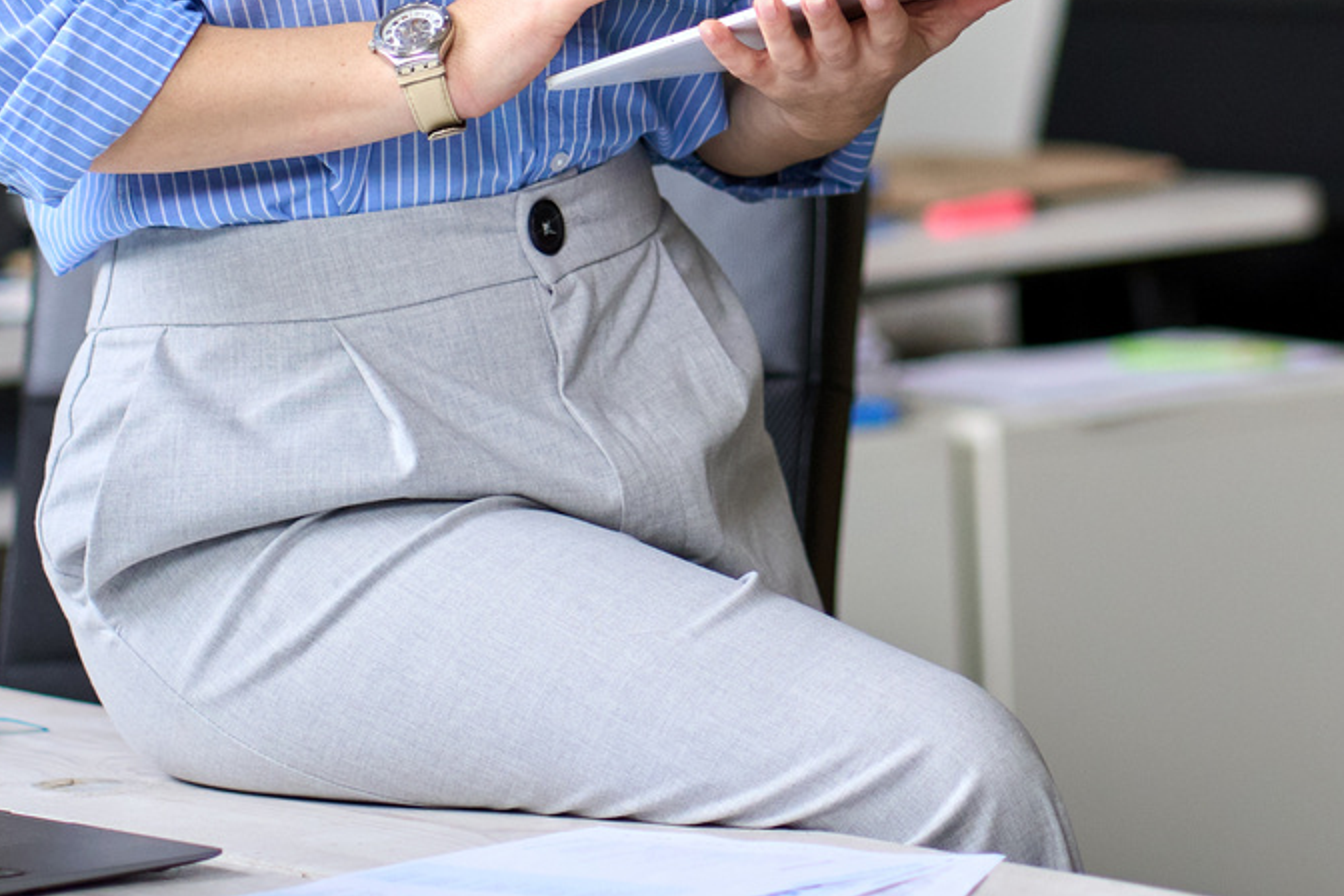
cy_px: -110
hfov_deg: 8.5
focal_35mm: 243
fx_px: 9071
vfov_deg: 5.6
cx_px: 946
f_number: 2.2
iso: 800
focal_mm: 85
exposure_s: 1/320
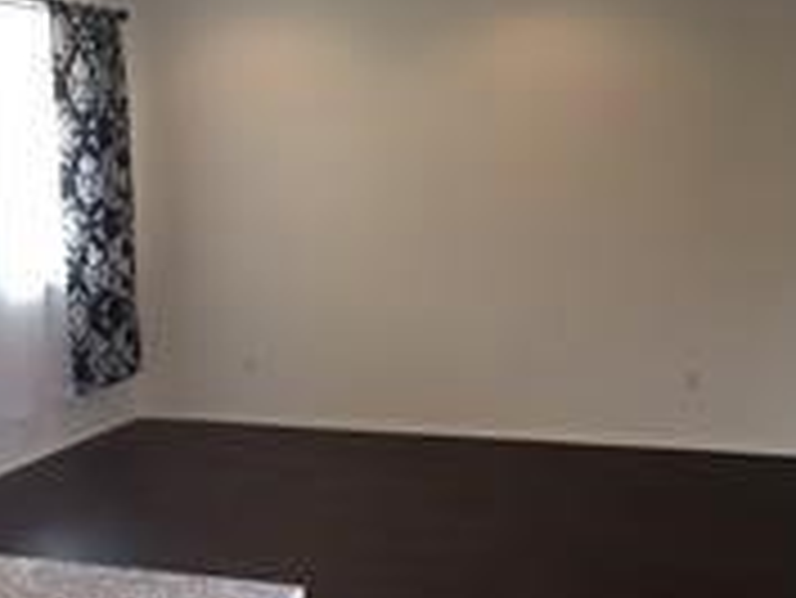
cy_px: 378
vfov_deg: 26.0
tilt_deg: -9.2
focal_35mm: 56
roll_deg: +0.1
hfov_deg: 34.0
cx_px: 254
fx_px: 1289
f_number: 2.2
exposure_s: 1/30
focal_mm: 4.15
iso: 40
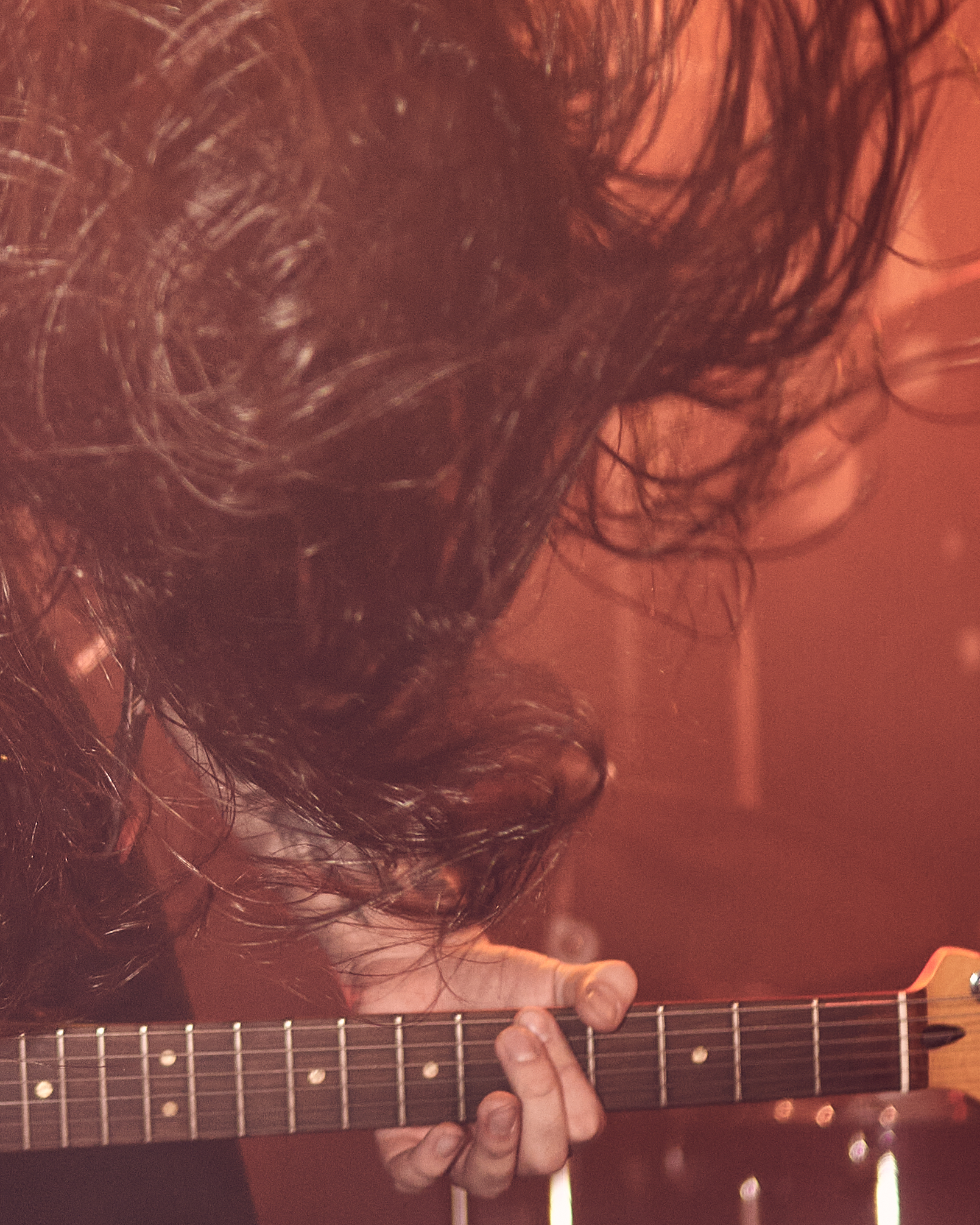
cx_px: -12
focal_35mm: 126
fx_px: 4568
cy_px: 54
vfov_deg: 15.1
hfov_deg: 12.1
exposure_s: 1/320
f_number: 1.6
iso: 100
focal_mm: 30
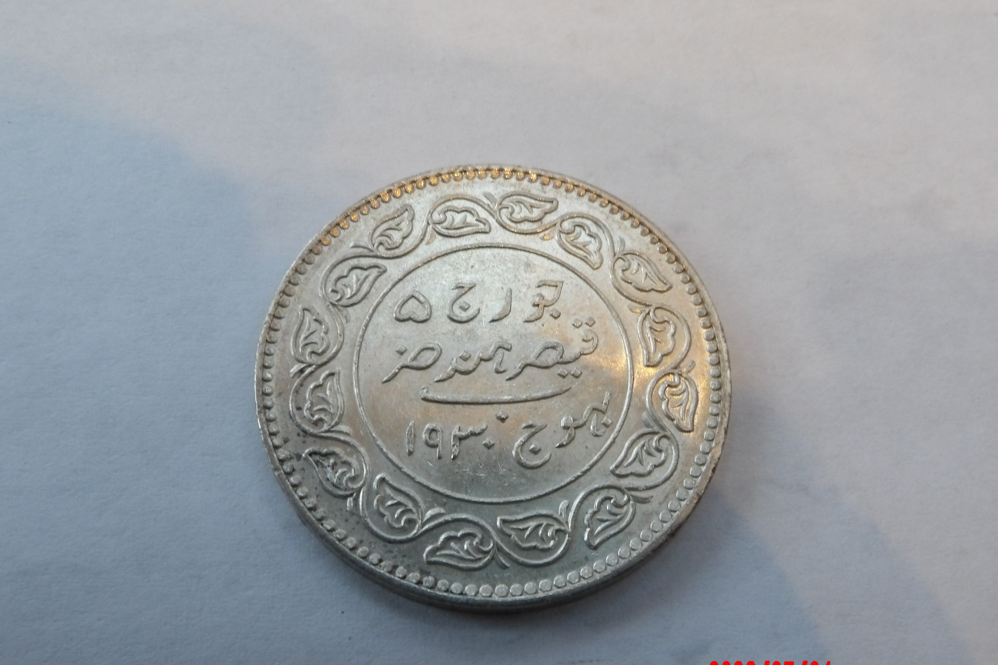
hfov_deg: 53.1
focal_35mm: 36
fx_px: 998
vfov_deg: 36.8
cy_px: 378
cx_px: 505
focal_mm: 6.2
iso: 320
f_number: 4.5
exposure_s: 1/15
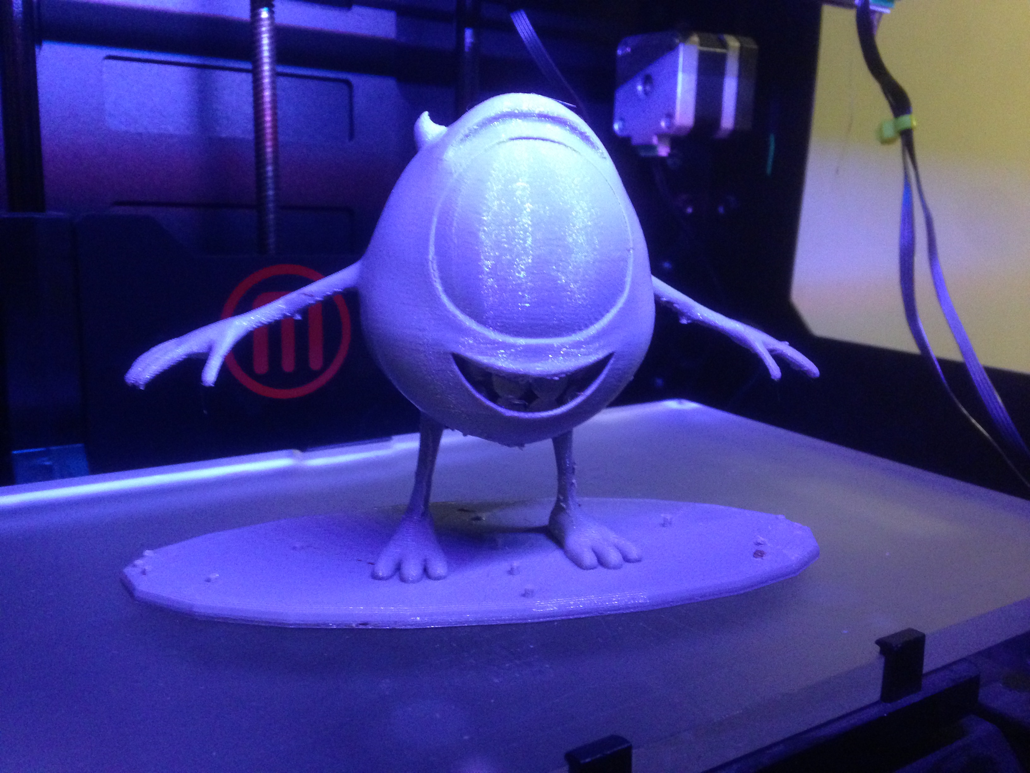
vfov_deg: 42.9
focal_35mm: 33
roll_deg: -2.7
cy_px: 386
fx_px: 982
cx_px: 515
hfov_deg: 55.4
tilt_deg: -11.5
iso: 400
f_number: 2.4
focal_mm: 4.12
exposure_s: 1/15
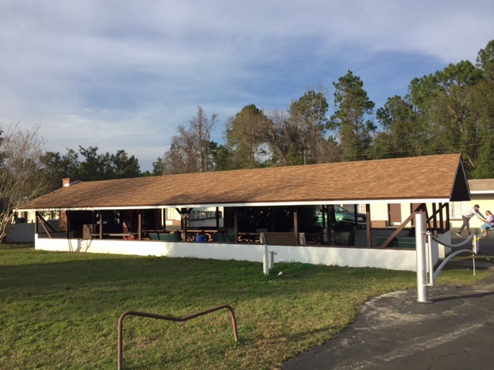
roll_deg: +0.6
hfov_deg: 61.7
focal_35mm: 29
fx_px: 414
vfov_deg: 48.2
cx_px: 247
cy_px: 185
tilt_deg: +1.8
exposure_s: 1/1199
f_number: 2.2
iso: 32
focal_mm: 4.15
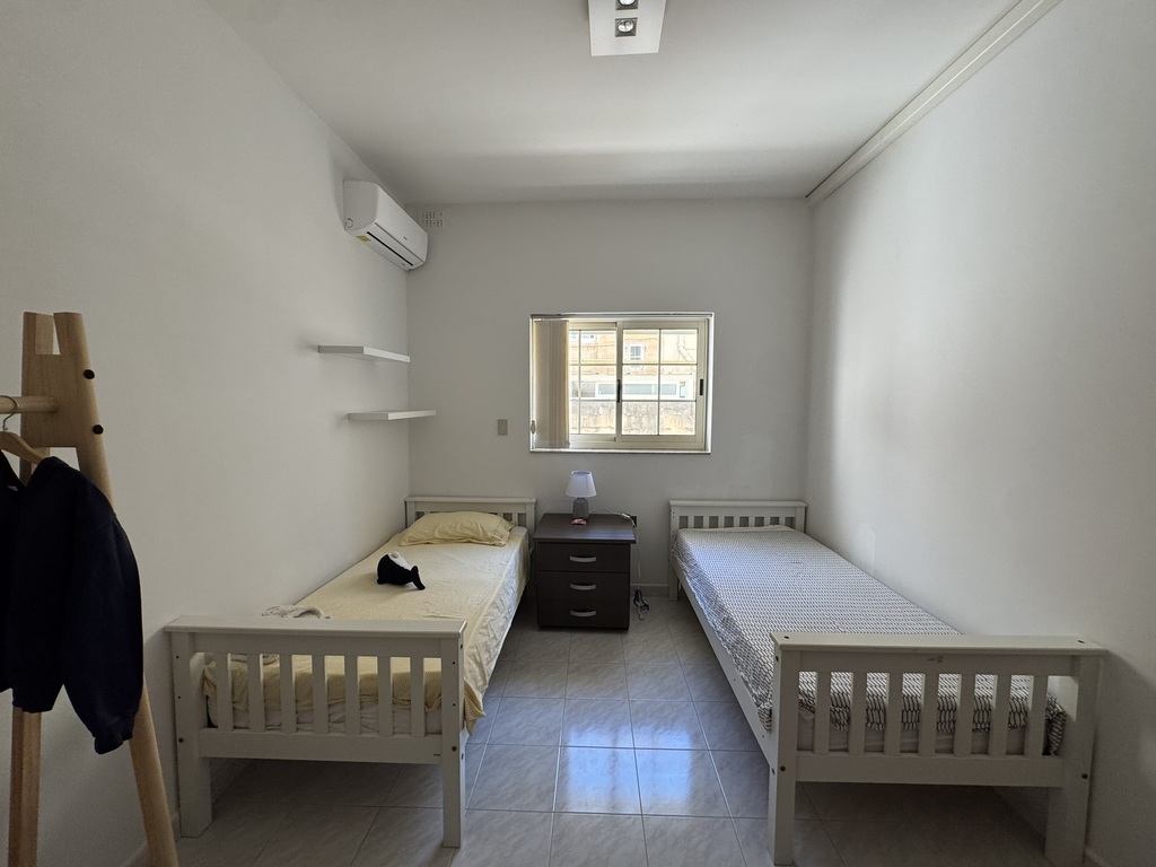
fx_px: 468
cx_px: 578
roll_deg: -0.3
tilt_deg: -4.5
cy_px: 434
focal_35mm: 14
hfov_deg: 102.1
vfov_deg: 85.7
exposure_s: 1/100
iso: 160
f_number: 2.2
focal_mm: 2.22
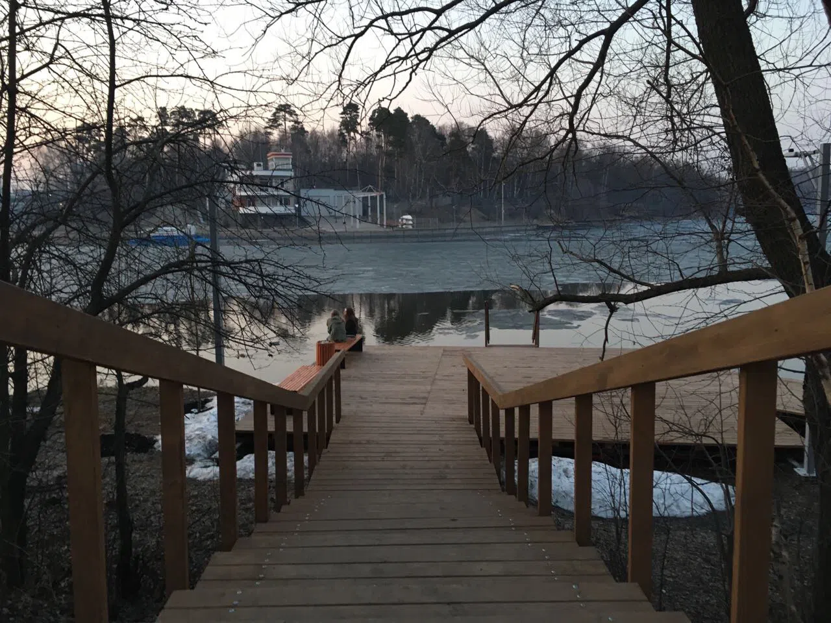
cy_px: 312
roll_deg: +0.8
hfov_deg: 61.7
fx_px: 696
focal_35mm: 29
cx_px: 416
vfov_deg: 48.2
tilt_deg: -9.4
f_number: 2.2
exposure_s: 1/33
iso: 100
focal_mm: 4.15
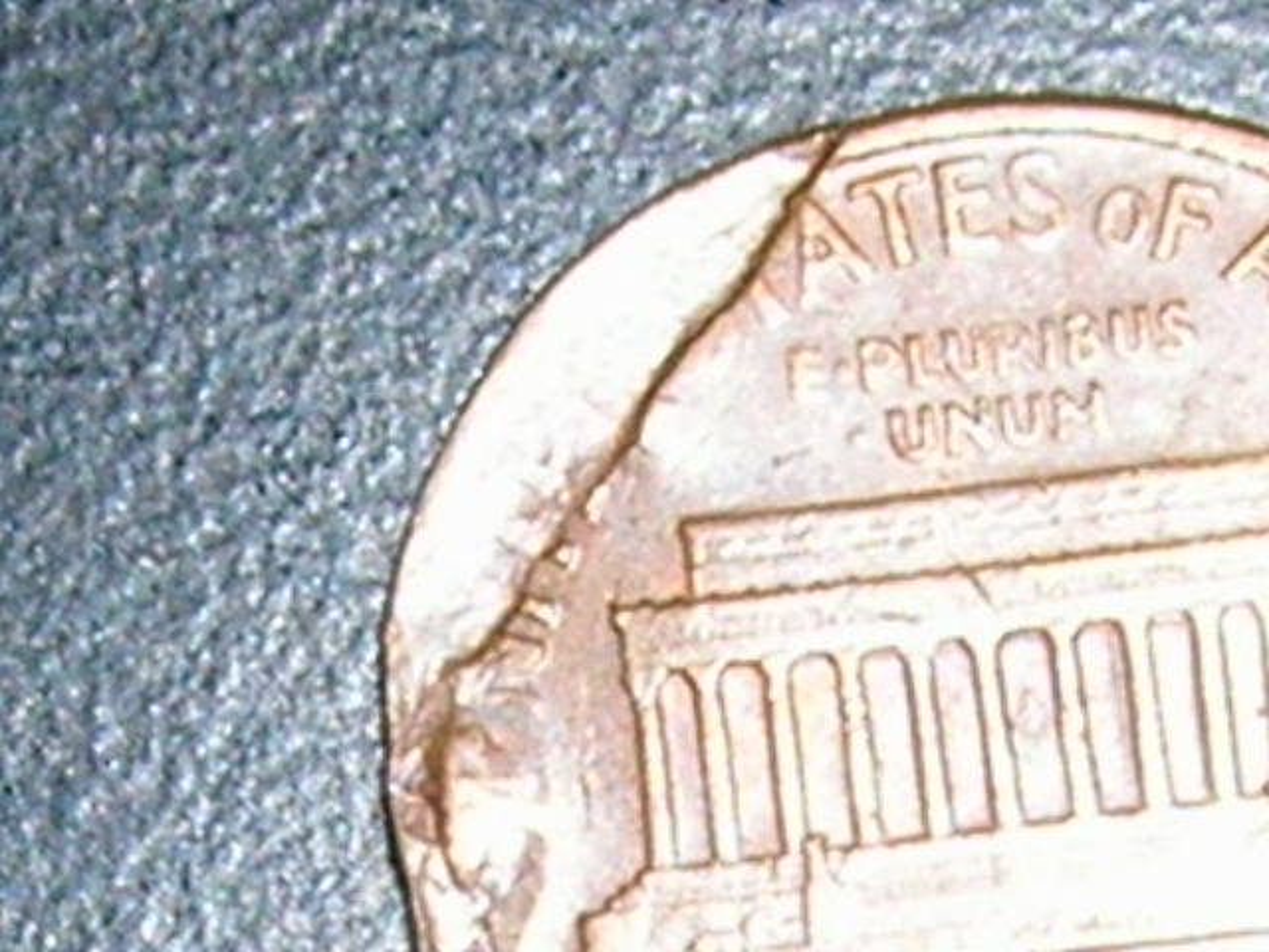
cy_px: 476
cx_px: 634
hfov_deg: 54.0
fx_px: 1246
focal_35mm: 34
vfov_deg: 41.8
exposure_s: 1/60.1
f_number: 4.9
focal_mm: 5.7
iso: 50
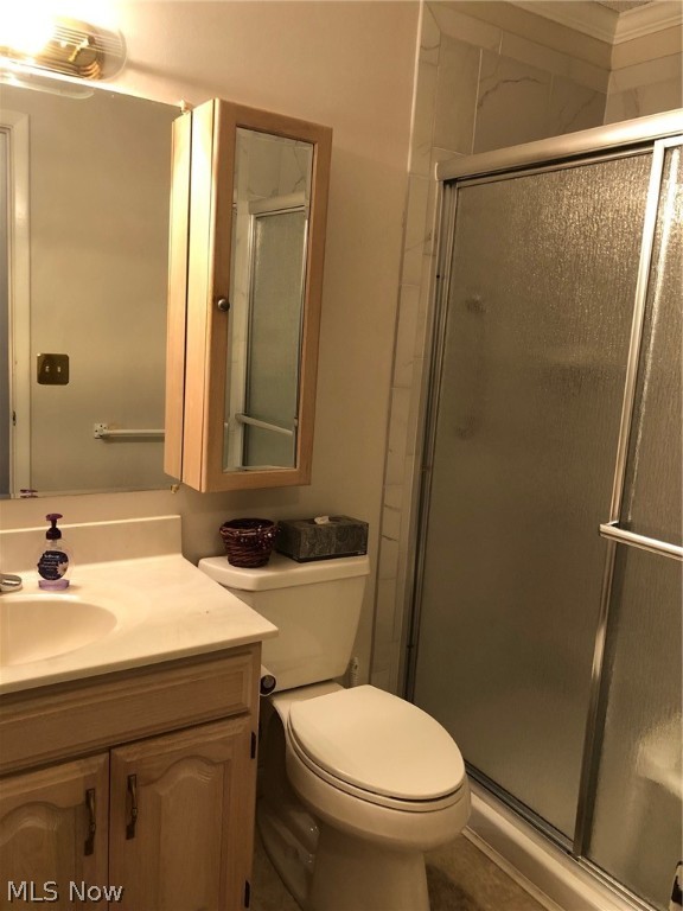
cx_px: 342
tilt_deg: -9.0
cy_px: 456
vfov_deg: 63.4
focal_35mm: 28
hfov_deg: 49.7
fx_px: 737
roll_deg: -3.6
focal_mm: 3.99
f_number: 1.8
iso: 64
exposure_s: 1/15
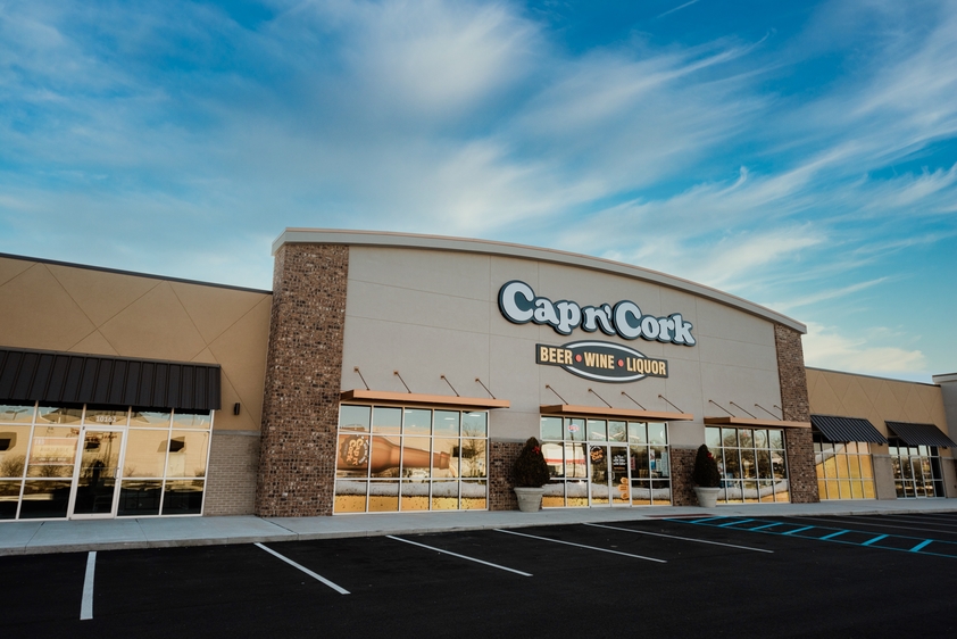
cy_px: 320
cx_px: 478
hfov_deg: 73.7
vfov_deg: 53.2
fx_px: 638
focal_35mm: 24
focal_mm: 24
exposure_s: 1/3200
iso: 250
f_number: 5
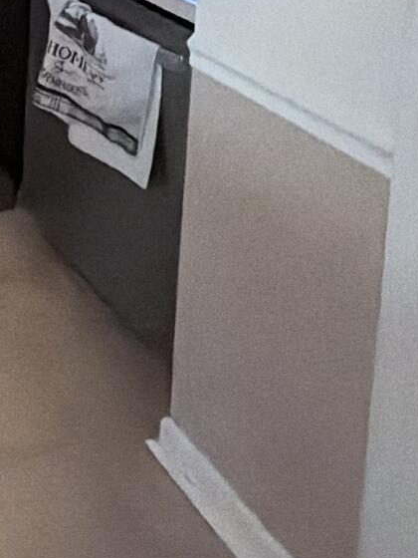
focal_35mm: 50
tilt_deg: -4.8
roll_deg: -1.1
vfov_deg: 29.0
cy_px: -209
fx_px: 805
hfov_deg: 24.1
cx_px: -177
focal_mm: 2.22
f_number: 2.2
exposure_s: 1/498
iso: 3200
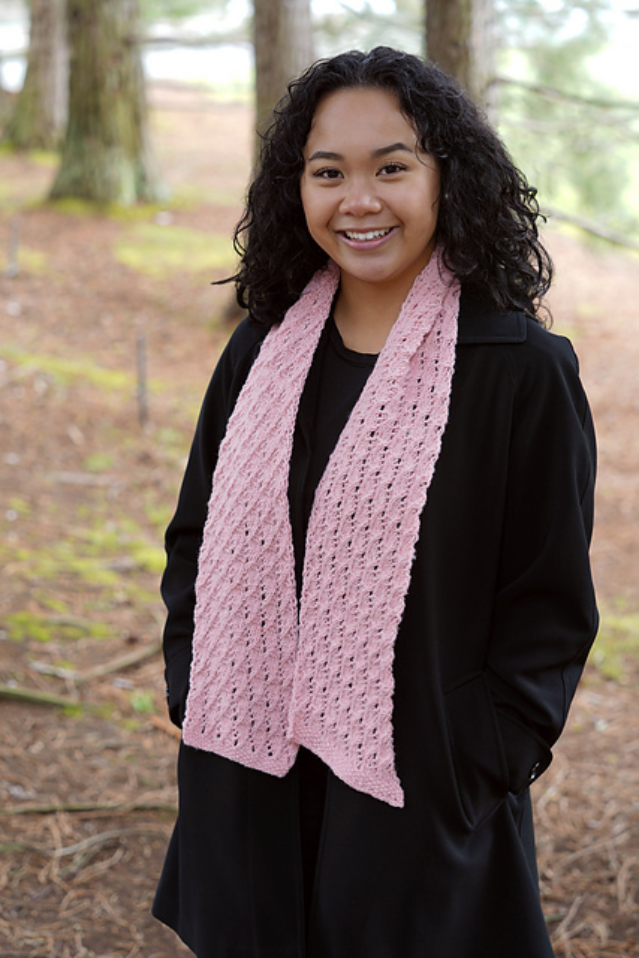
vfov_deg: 28.8
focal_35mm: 70
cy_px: 479
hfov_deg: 19.5
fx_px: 1863
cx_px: 320
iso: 80
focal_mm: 70
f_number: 4
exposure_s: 1/15
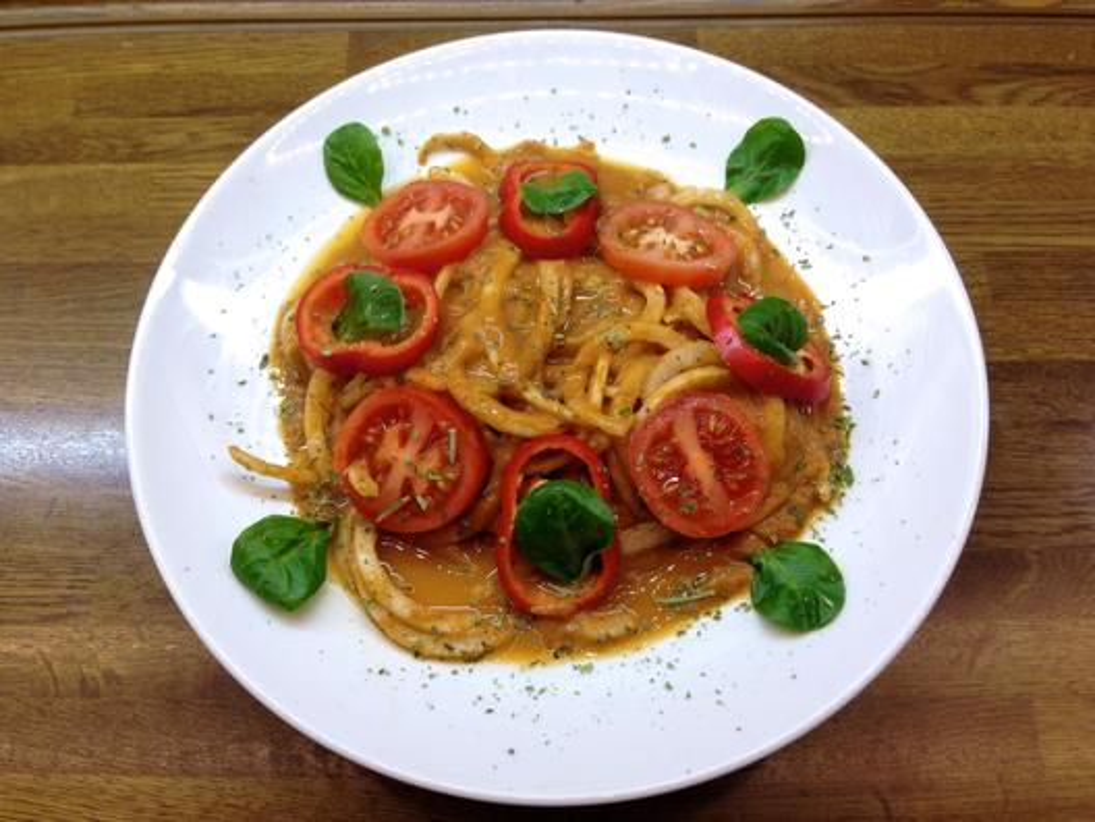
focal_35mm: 33
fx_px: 1044
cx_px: 548
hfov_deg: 55.4
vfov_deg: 42.9
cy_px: 411
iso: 64
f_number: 2.4
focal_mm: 4.12
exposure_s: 1/33
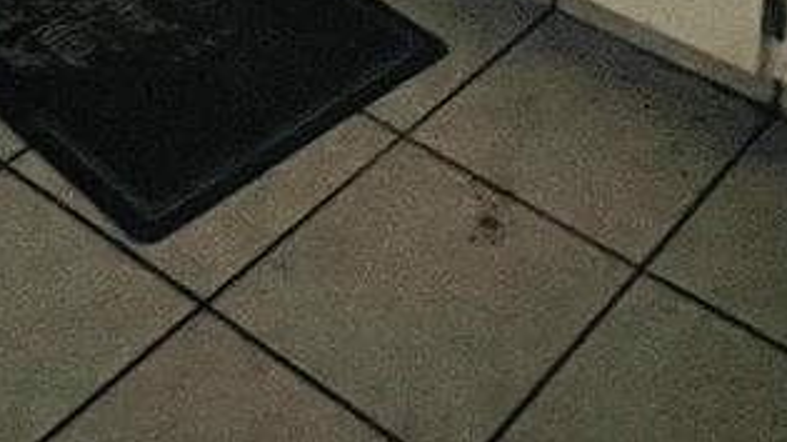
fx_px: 1502
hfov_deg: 29.3
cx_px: 455
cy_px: -612
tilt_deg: -14.6
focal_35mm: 72
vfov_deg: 12.9
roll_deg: -0.9
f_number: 1.8
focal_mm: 1.57
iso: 500
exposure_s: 1/60
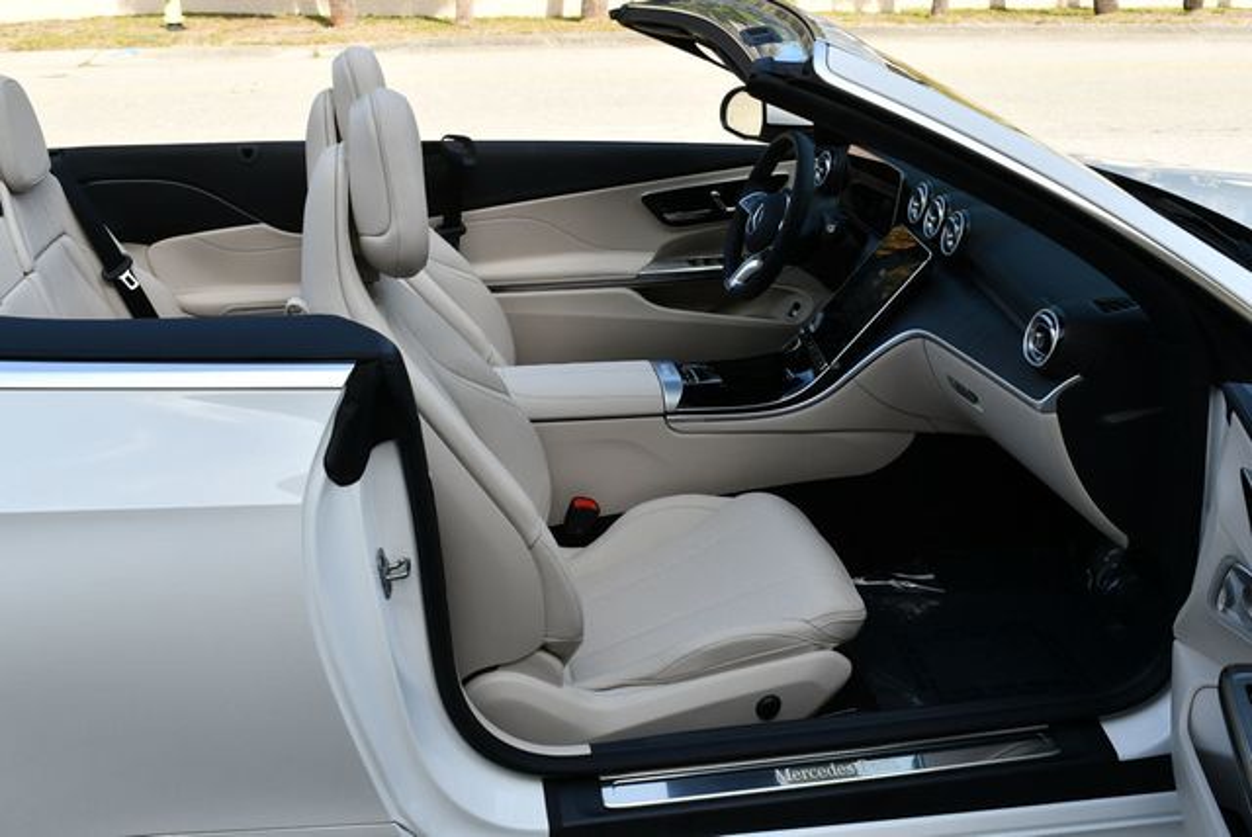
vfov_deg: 36.9
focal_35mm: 36
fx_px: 1253
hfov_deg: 53.1
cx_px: 626
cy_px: 418
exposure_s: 1/250
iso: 200
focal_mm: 18
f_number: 7.1
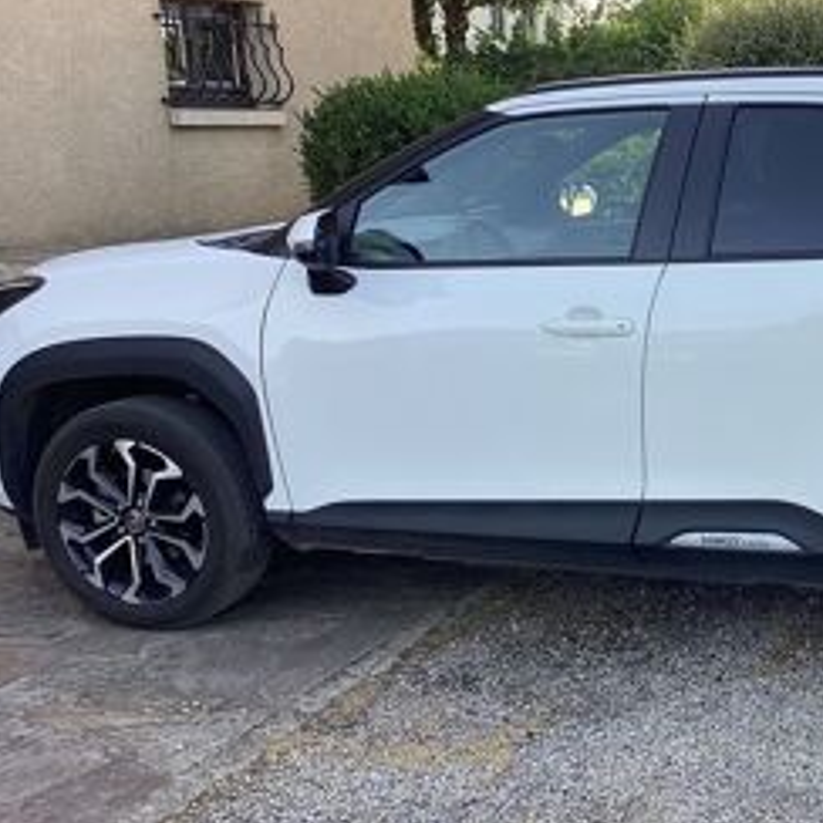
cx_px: 752
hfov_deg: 30.2
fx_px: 1453
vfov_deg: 31.6
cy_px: 465
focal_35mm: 54
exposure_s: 1/184
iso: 25
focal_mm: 3.3
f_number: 2.4
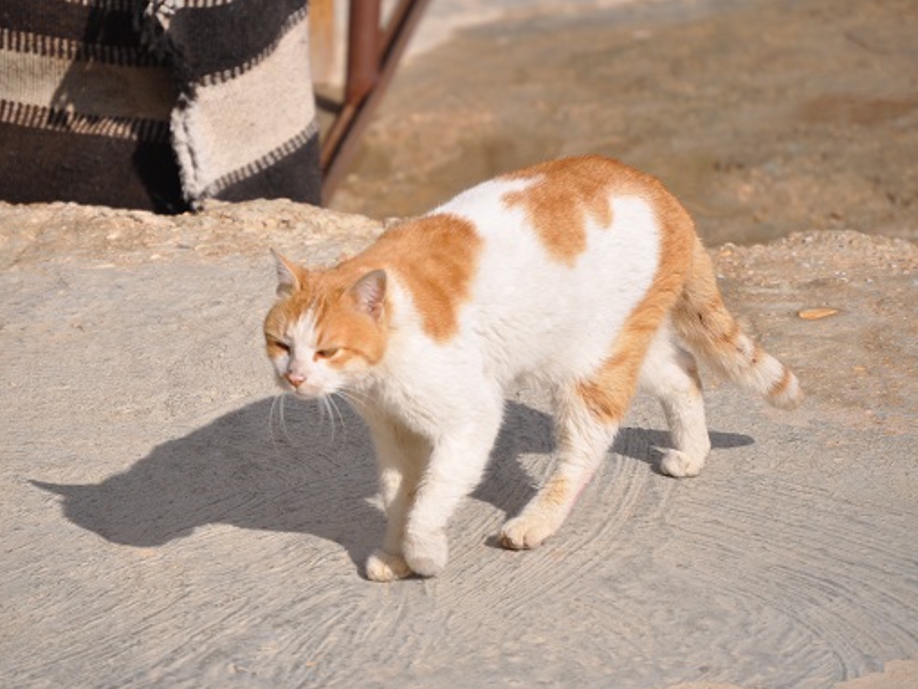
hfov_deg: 5.8
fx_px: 9045
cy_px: 352
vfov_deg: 4.4
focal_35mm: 341
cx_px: 388
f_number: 5.6
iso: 250
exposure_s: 1/2000
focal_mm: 200
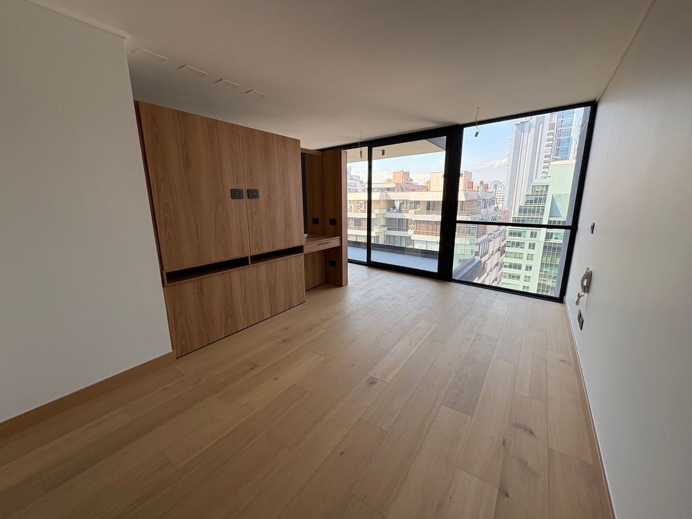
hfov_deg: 102.1
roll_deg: +0.8
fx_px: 280
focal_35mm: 14
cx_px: 346
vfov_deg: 85.7
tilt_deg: -11.9
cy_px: 260
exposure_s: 1/173
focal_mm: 2.22
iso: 64
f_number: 2.2
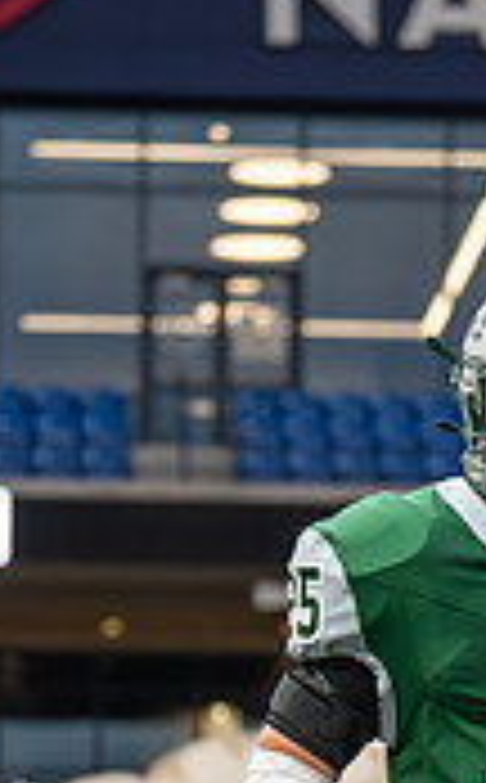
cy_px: 887
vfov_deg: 7.1
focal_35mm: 294
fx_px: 6262
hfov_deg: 4.4
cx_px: 706
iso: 1250
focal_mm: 70
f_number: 2.8
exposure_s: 1/1250
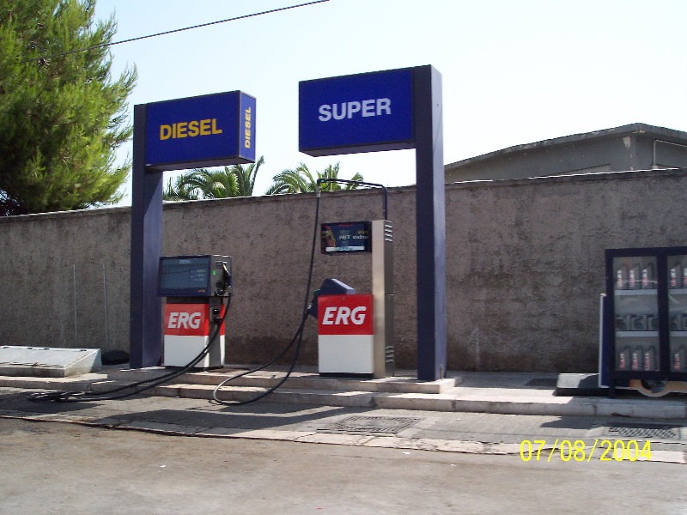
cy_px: 258
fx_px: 754
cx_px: 344
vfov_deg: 37.7
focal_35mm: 38
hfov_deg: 49.0
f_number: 4.8
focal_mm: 8
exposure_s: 1/500
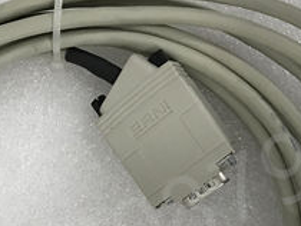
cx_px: 59
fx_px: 696
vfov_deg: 17.5
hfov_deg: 24.0
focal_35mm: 80
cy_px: 276
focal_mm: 3.99
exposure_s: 1/25
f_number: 1.8
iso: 40
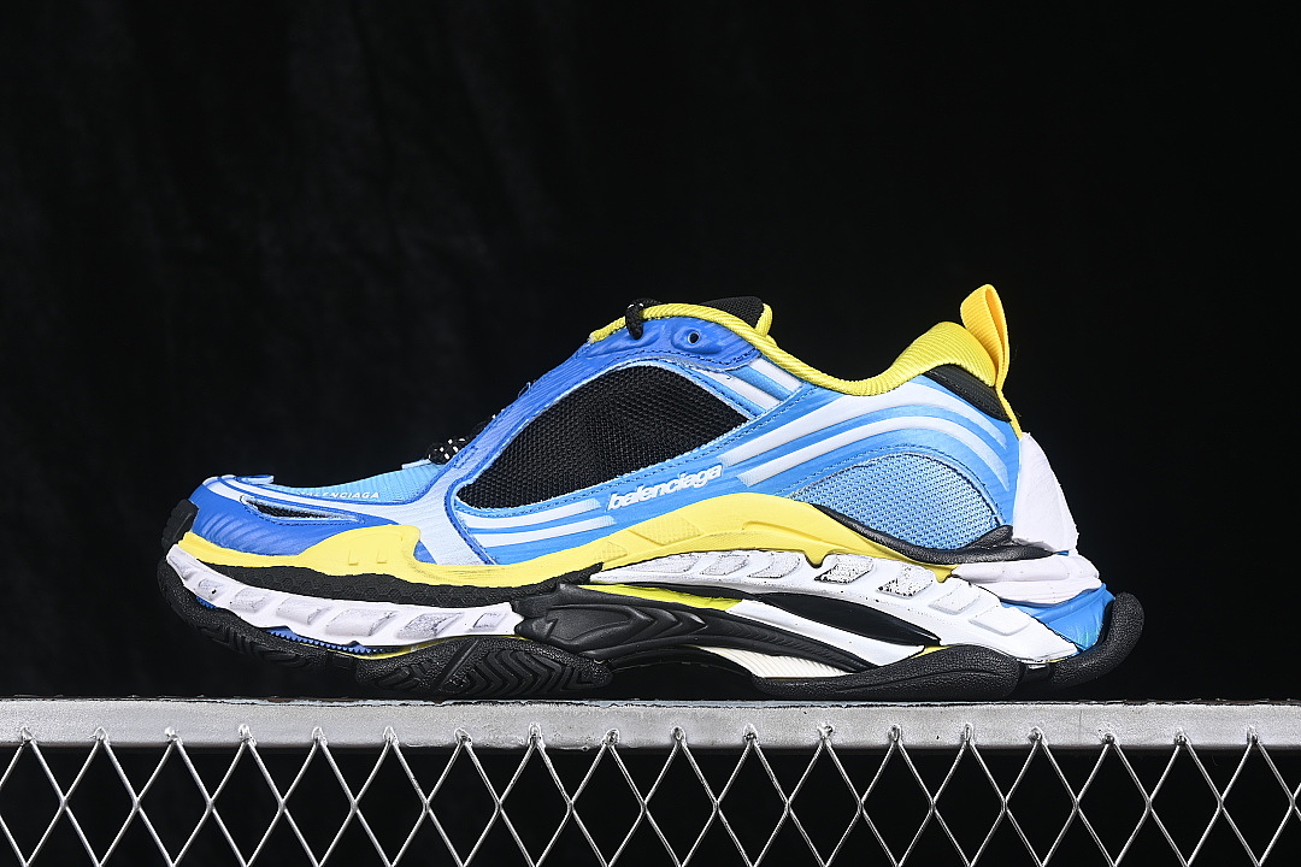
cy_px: 434
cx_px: 650
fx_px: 2710
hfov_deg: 27.0
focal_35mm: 75
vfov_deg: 18.2
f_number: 7.1
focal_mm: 50
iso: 160
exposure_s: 1/80
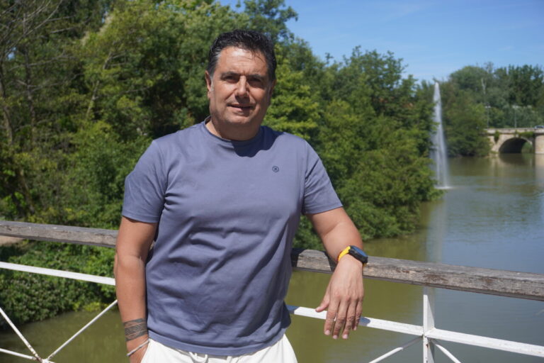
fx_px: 703
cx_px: 272
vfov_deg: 28.9
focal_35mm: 46
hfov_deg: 42.3
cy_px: 182
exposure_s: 1/640
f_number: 5.6
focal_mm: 31
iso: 100
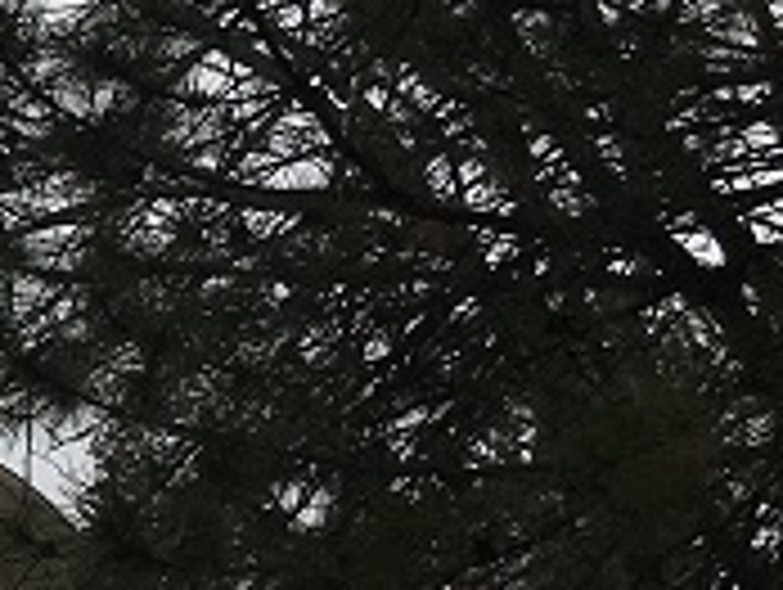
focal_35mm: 133
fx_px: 3013
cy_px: 671
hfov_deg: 12.3
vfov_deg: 11.0
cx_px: -999
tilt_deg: +10.4
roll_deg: -1.1
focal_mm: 4.15
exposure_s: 1/1672
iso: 25
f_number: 2.2
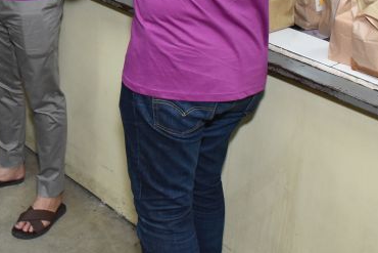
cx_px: -3
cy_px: -75
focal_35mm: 73
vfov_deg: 17.5
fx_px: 767
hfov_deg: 26.2
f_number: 5.6
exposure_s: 1/80
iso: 1250
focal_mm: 18
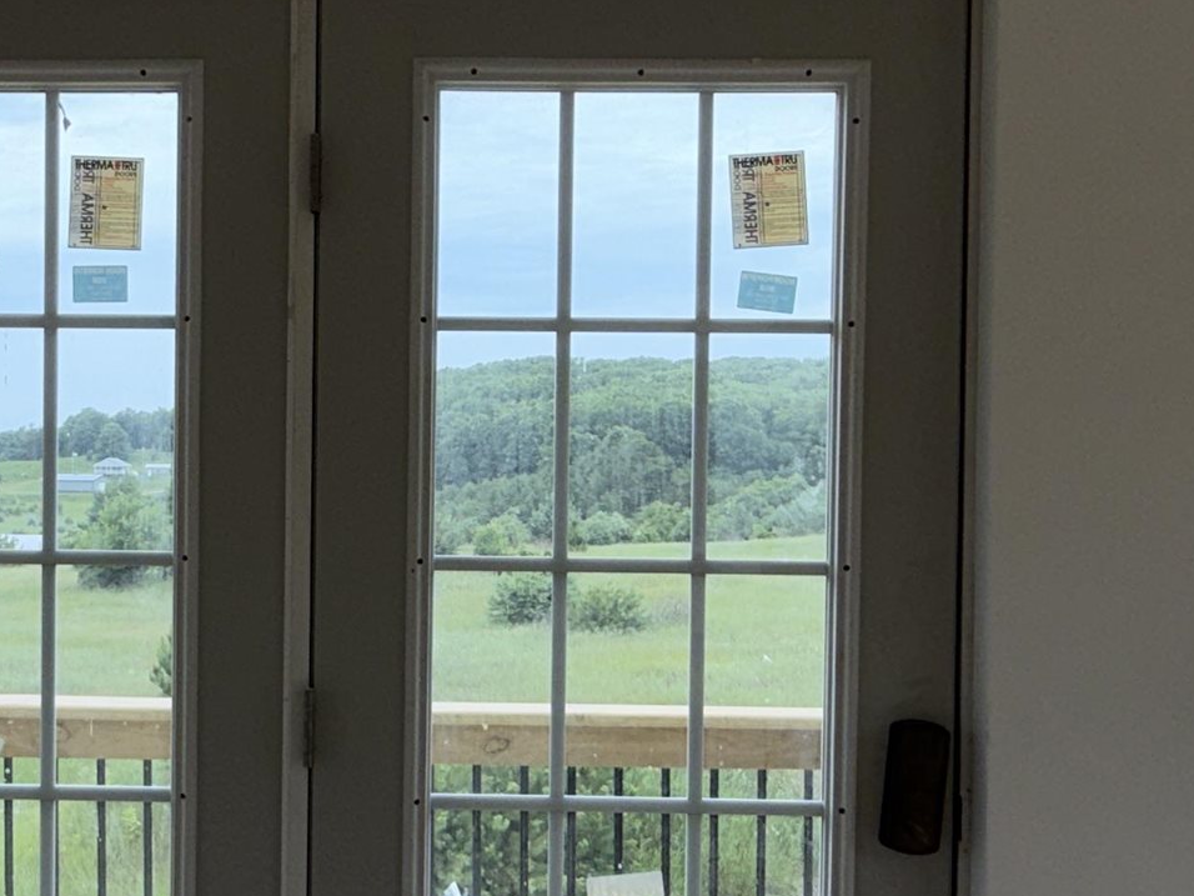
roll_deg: +0.0
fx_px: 1552
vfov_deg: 32.2
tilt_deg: -1.8
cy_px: 494
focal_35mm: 45
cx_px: 352
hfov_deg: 41.3
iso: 16
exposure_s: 1/261
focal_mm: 2.22
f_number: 2.2
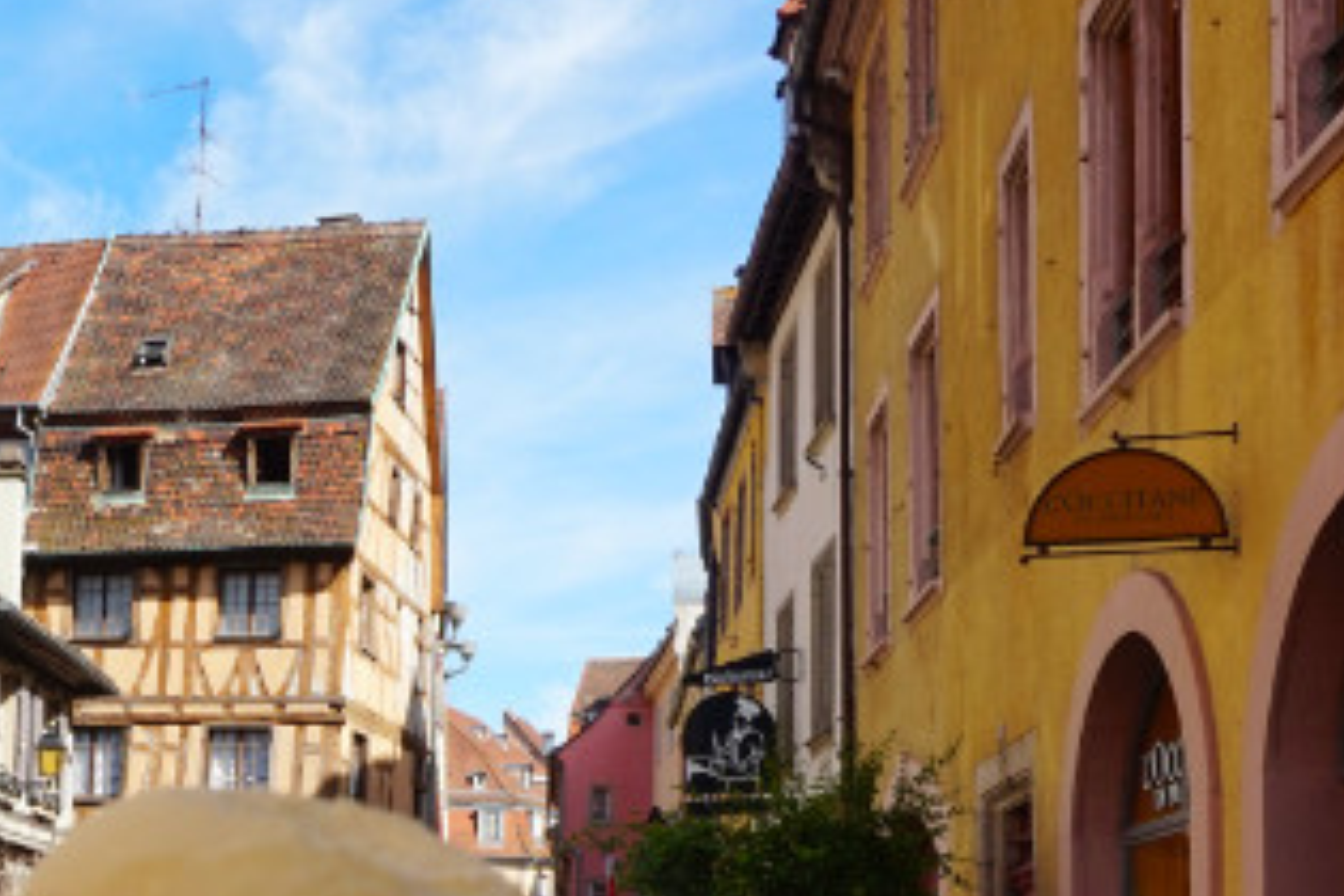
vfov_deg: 21.6
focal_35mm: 61
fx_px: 2277
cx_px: 149
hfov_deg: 31.4
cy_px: 873
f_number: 13
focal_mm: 16
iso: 100
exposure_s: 1/80
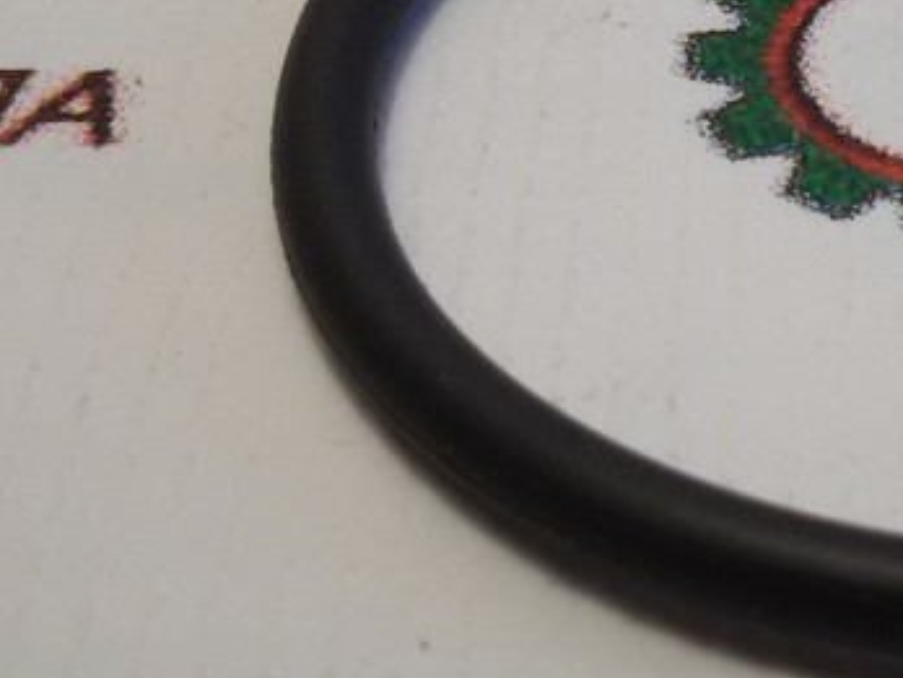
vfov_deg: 16.5
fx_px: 2322
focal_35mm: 89
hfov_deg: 20.9
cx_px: 1007
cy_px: 140
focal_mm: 2.93
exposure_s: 1/100
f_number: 2.4
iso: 50
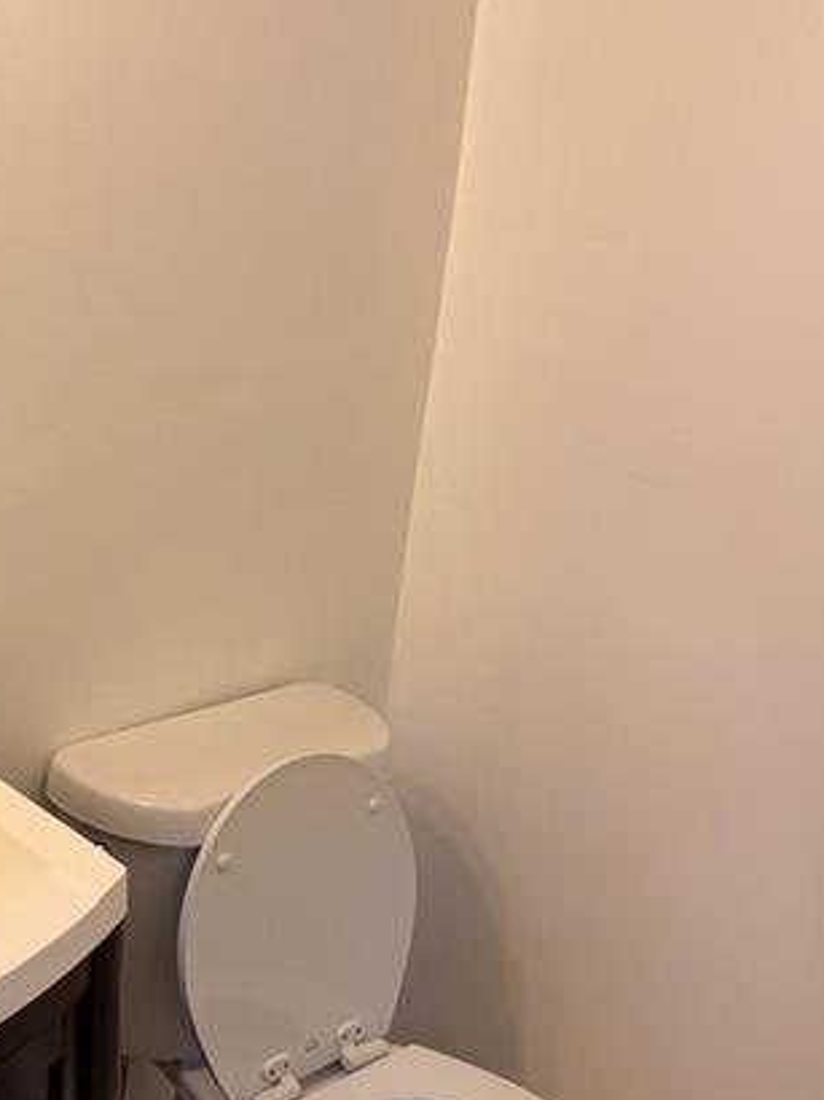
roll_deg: -1.5
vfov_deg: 42.0
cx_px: 134
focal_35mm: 45
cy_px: 639
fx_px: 1430
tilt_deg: -21.8
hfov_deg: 31.1
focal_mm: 6.76
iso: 125
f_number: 1.78
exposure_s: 1/120
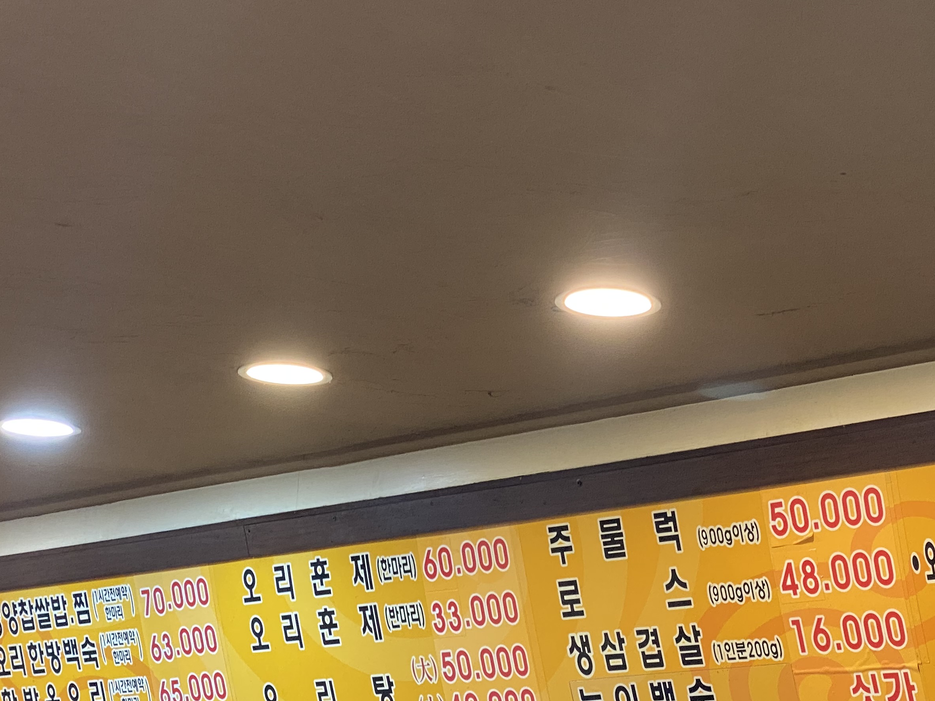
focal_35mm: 89
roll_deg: -1.9
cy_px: 357
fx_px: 2404
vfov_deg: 16.6
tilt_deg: +11.9
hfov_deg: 21.9
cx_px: 672
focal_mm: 6
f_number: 2
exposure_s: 1/60
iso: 125
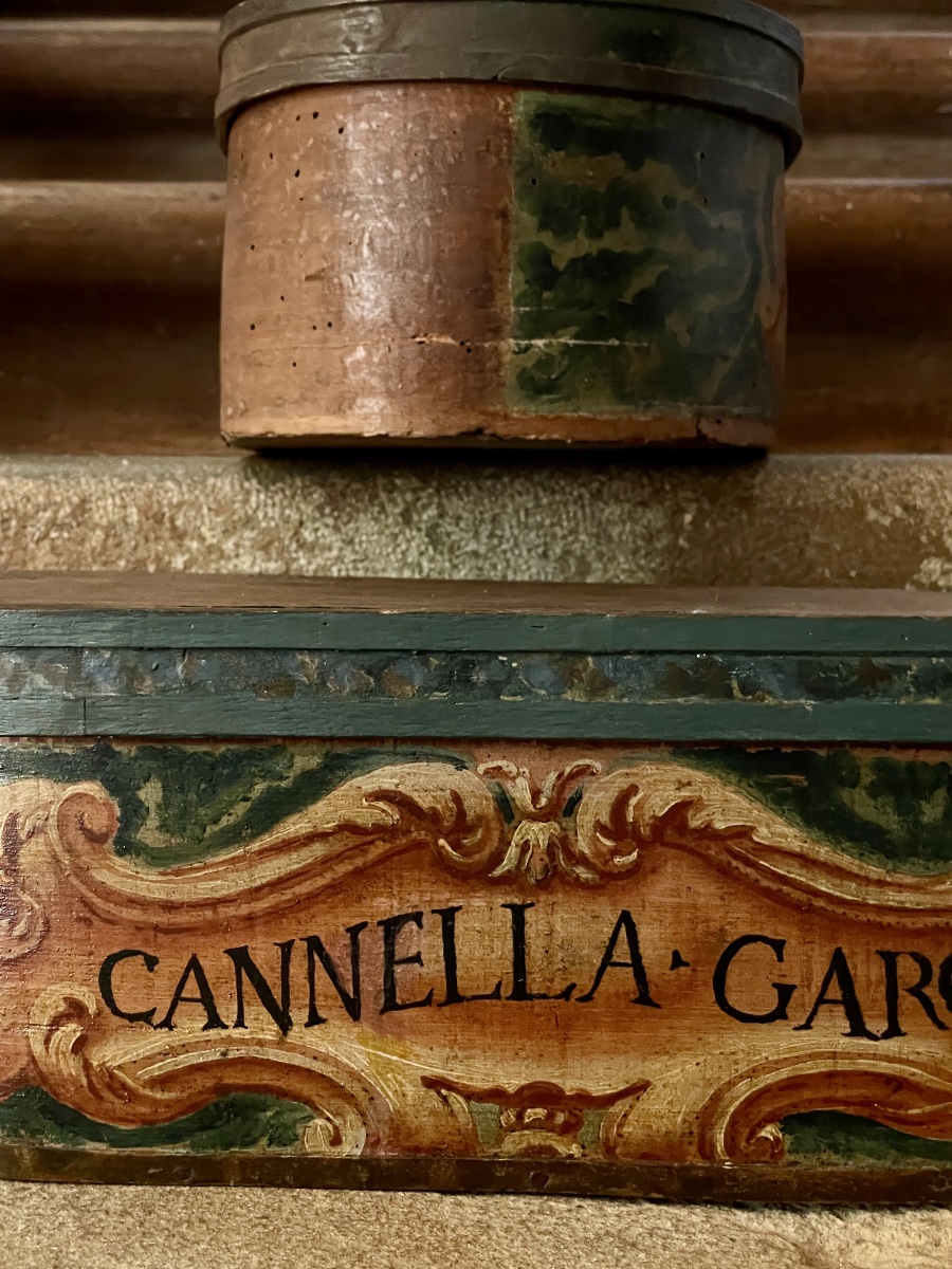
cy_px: 634
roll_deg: +0.0
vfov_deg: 36.8
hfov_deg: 28.0
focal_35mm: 52
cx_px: 476
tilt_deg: -2.9
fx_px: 1907
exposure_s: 1/60
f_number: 2
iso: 800
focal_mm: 6
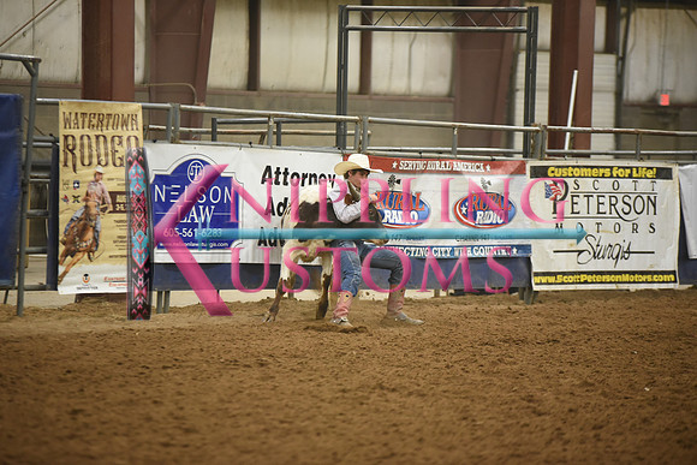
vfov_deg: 6.9
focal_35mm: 200
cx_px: 348
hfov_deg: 10.3
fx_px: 3873
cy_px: 232
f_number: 2.8
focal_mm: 200
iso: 3200
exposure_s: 1/400
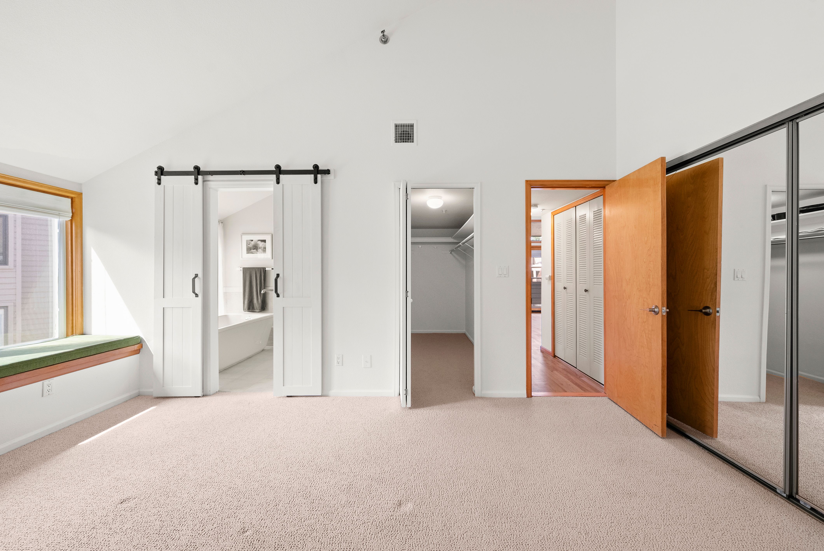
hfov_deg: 108.3
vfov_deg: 85.5
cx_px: 412
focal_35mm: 13
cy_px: 276
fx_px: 298
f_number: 8
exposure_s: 1/13
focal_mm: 13
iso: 640
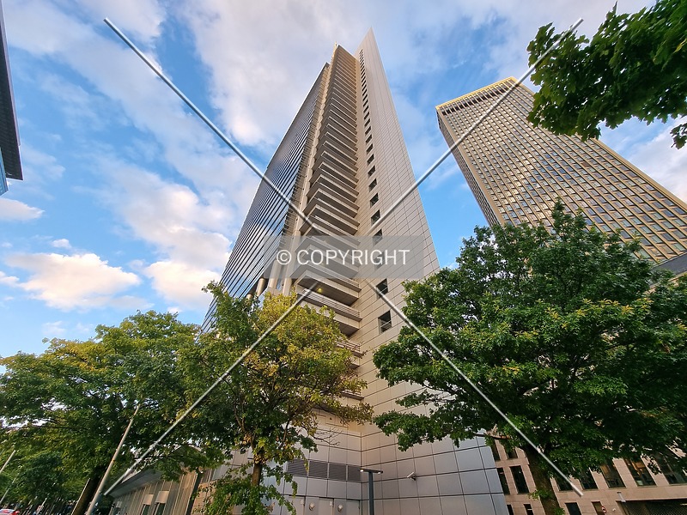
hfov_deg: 106.2
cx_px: 344
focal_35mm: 13
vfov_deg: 89.9
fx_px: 258
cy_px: 258
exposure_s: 1/168
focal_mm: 2.2
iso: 50
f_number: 2.2
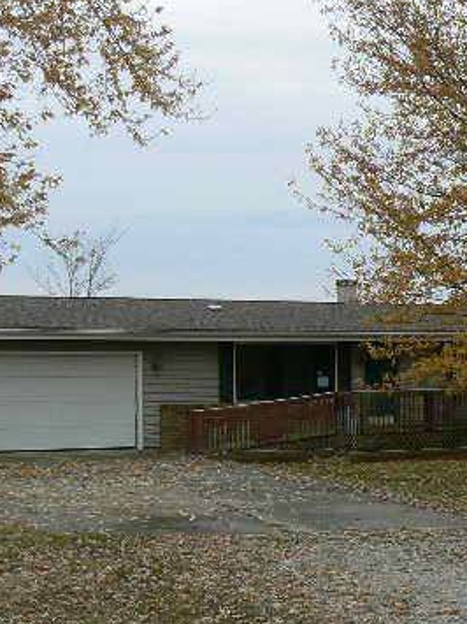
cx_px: 246
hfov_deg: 19.9
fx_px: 1332
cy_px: 265
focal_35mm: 74
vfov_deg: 26.3
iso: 80
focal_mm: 6
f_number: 5.6
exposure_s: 1/250
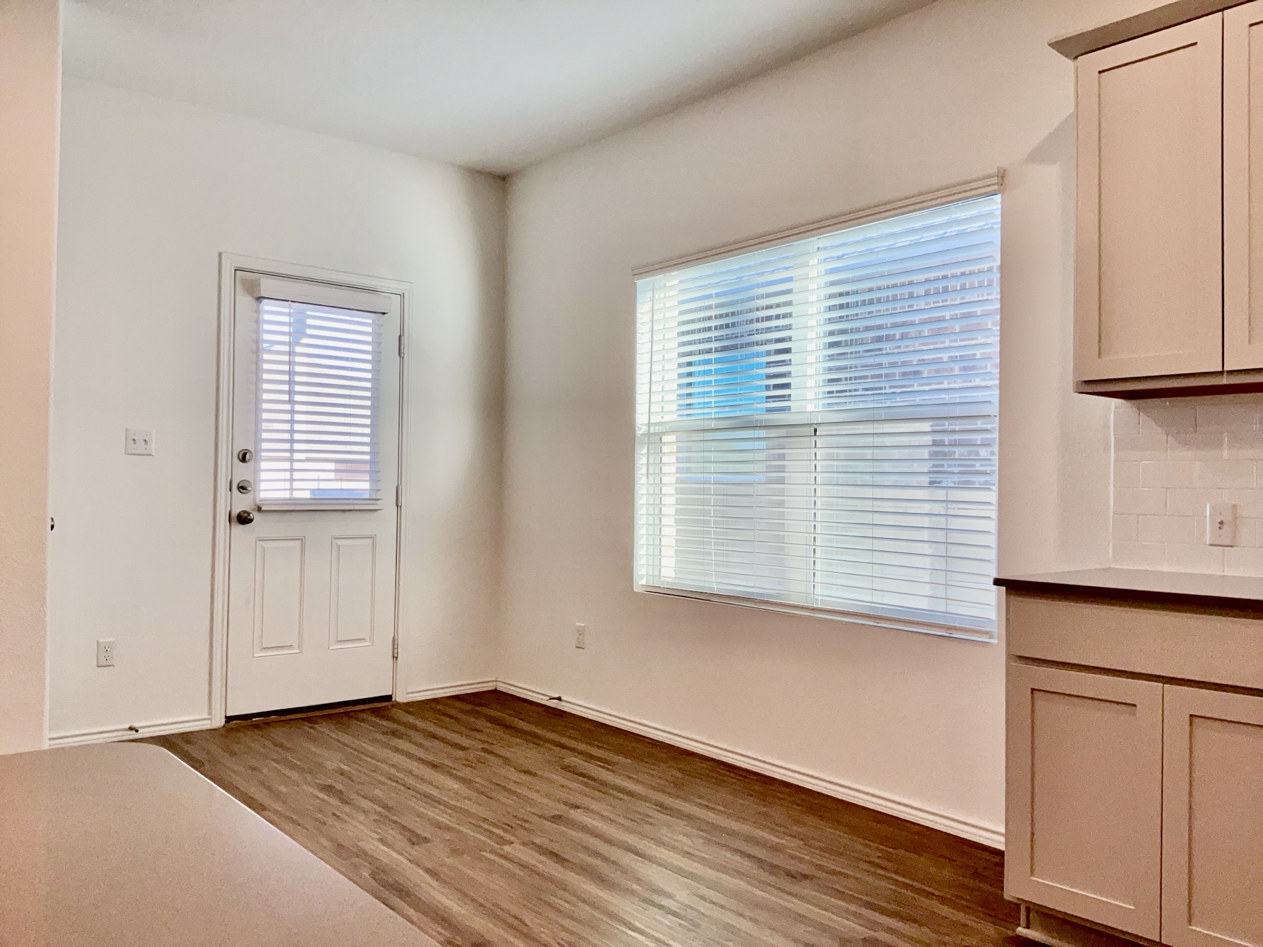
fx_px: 985
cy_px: 474
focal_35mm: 27
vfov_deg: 51.4
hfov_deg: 65.3
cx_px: 632
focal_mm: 3
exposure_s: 1/120
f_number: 1.8
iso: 40
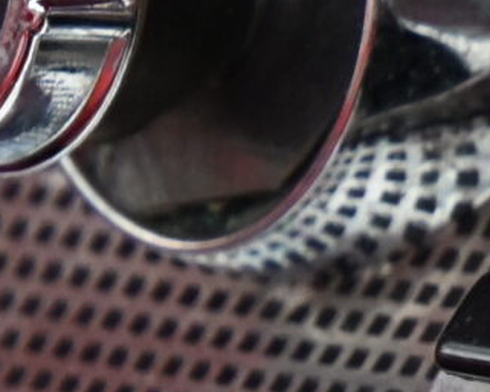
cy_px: 281
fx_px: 20179
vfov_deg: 1.1
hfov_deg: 1.4
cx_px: 1206
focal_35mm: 1391
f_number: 5.6
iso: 1100
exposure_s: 1/125
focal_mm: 124
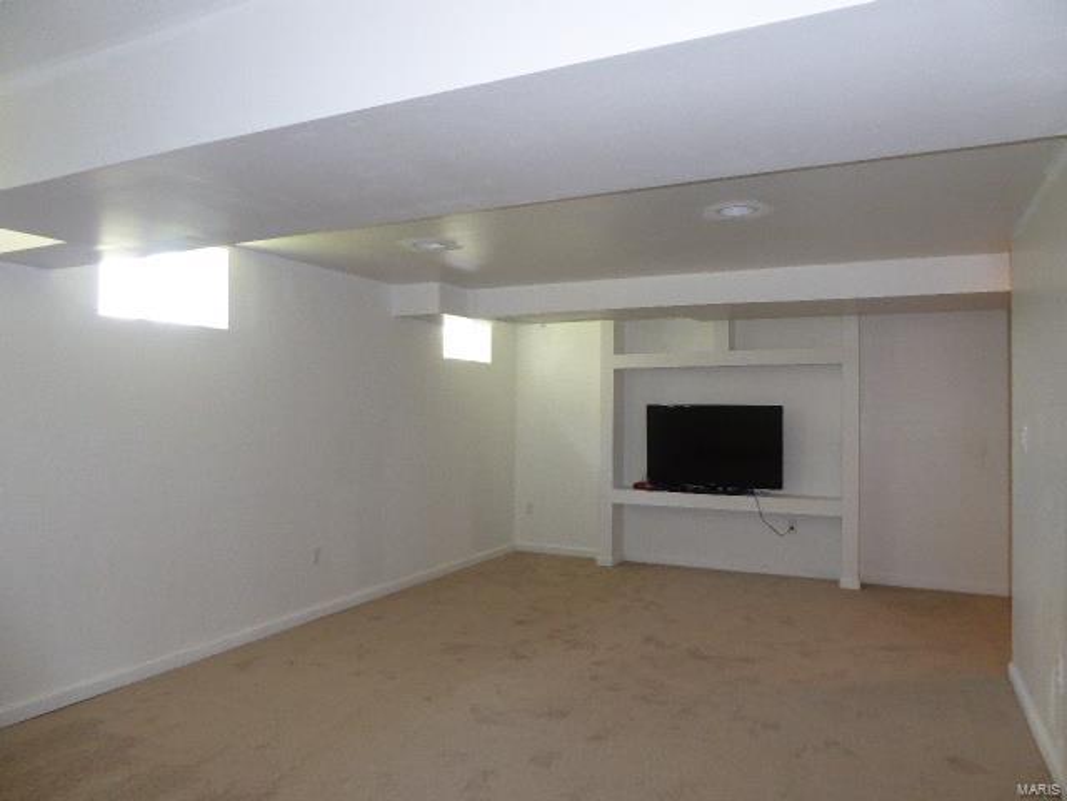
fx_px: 771
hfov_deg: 69.4
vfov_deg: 54.9
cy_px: 400
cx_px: 534
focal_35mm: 25
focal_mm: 4.3
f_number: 3.3
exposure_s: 1/60
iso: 400
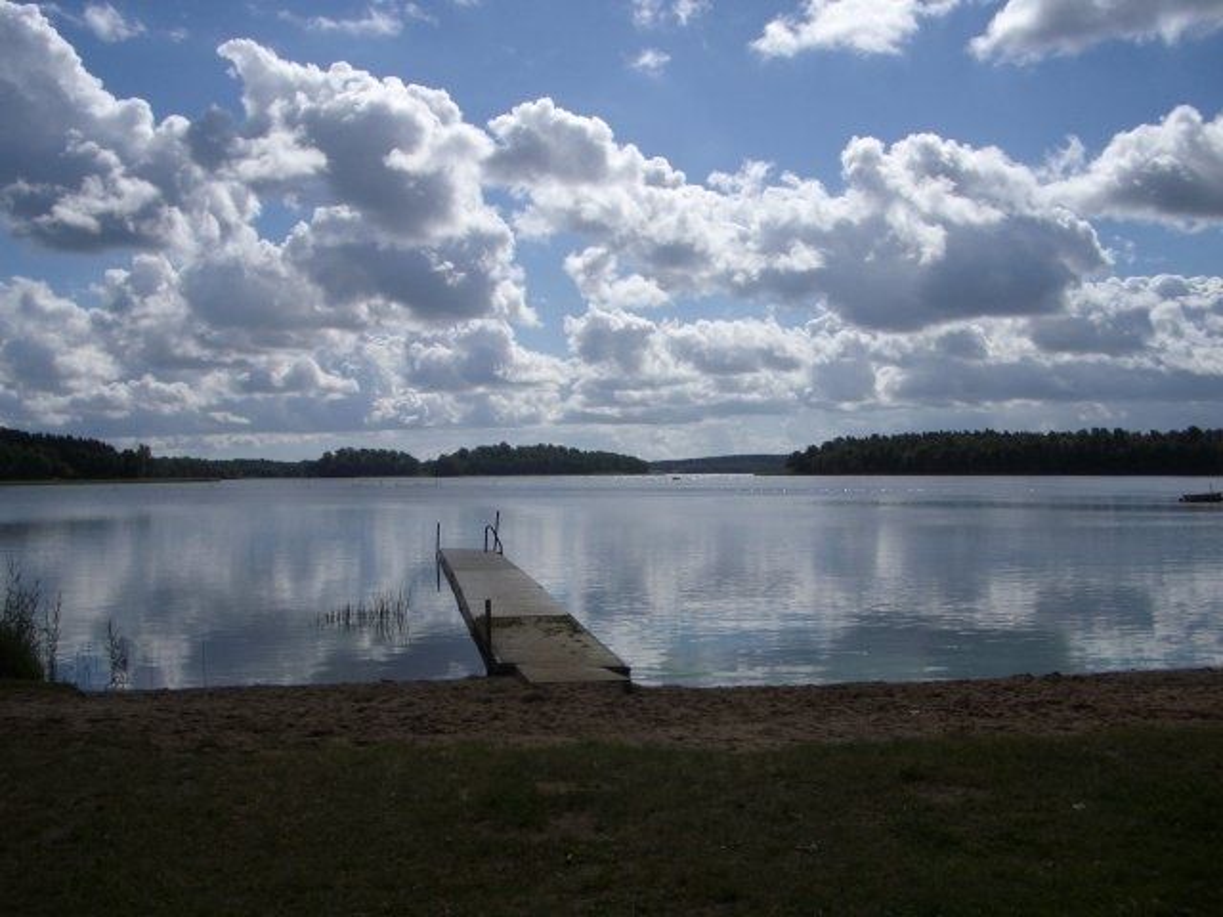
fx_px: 1237
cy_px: 458
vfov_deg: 40.7
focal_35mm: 35
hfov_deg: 52.6
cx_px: 612
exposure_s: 1/1600
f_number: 4.3
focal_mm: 5.8
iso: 50
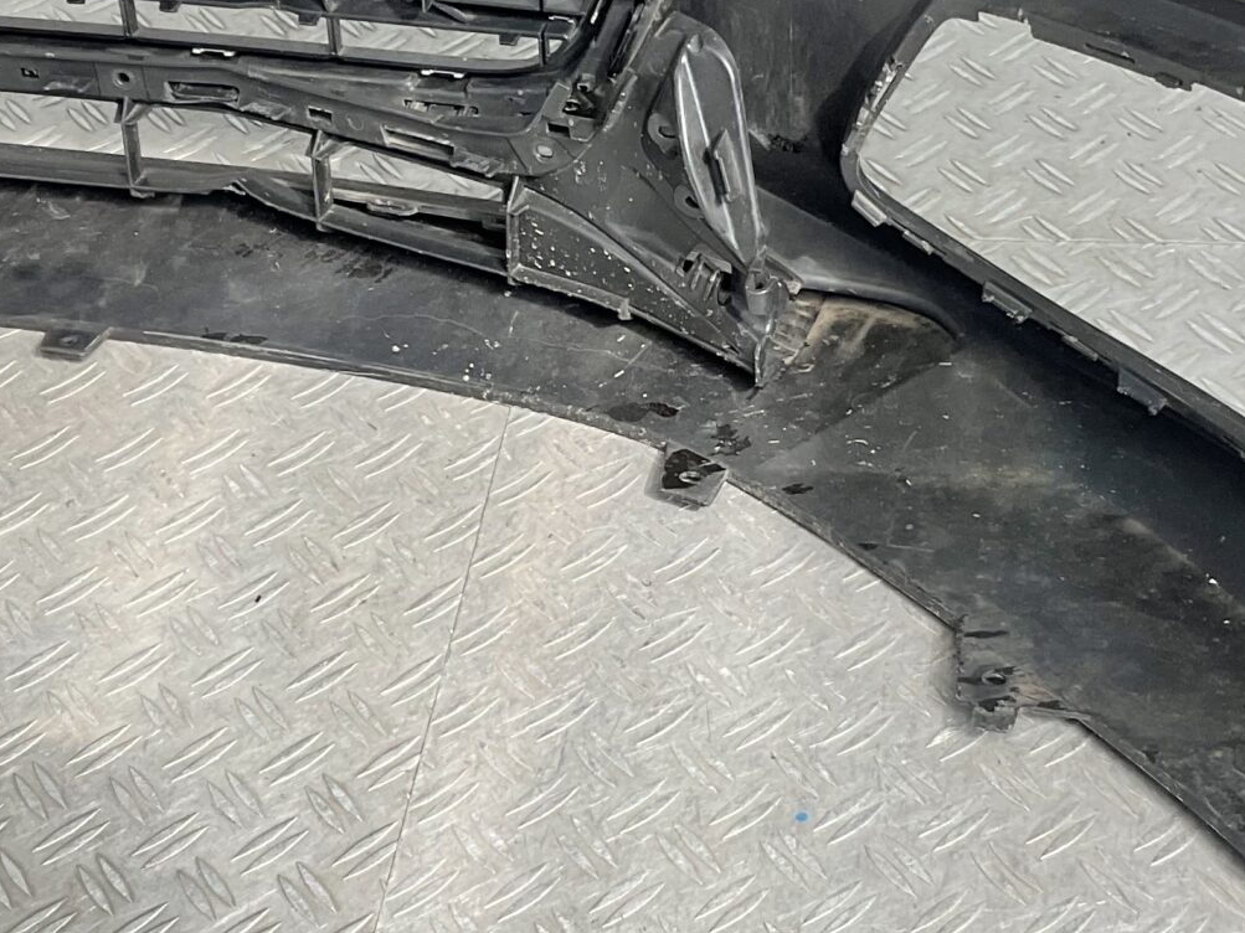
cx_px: 706
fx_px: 2661
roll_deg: +7.8
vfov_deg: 19.8
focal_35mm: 74
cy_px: 279
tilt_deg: -42.4
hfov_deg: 26.3
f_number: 1.8
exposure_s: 1/248
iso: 16
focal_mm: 3
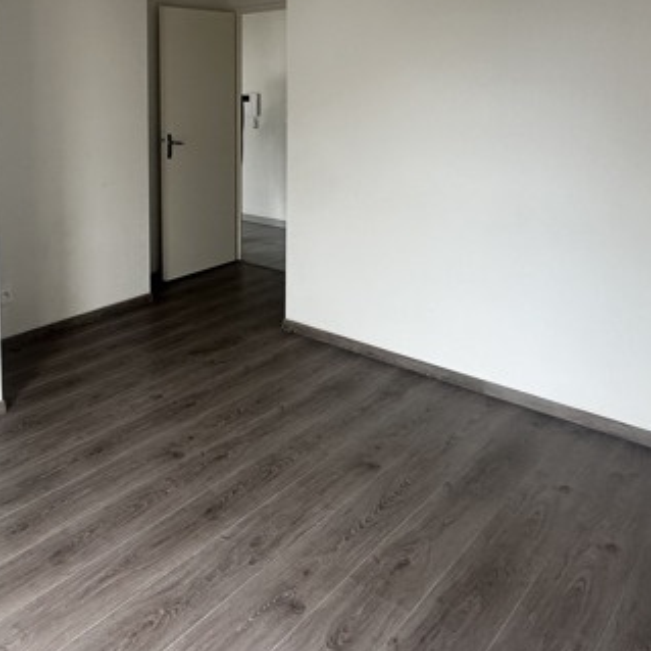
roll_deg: +1.1
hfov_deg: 49.0
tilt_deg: -4.8
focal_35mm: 31
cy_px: 131
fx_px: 660
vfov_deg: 49.5
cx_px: 116
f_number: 2.2
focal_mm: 2.22
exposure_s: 1/99
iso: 160
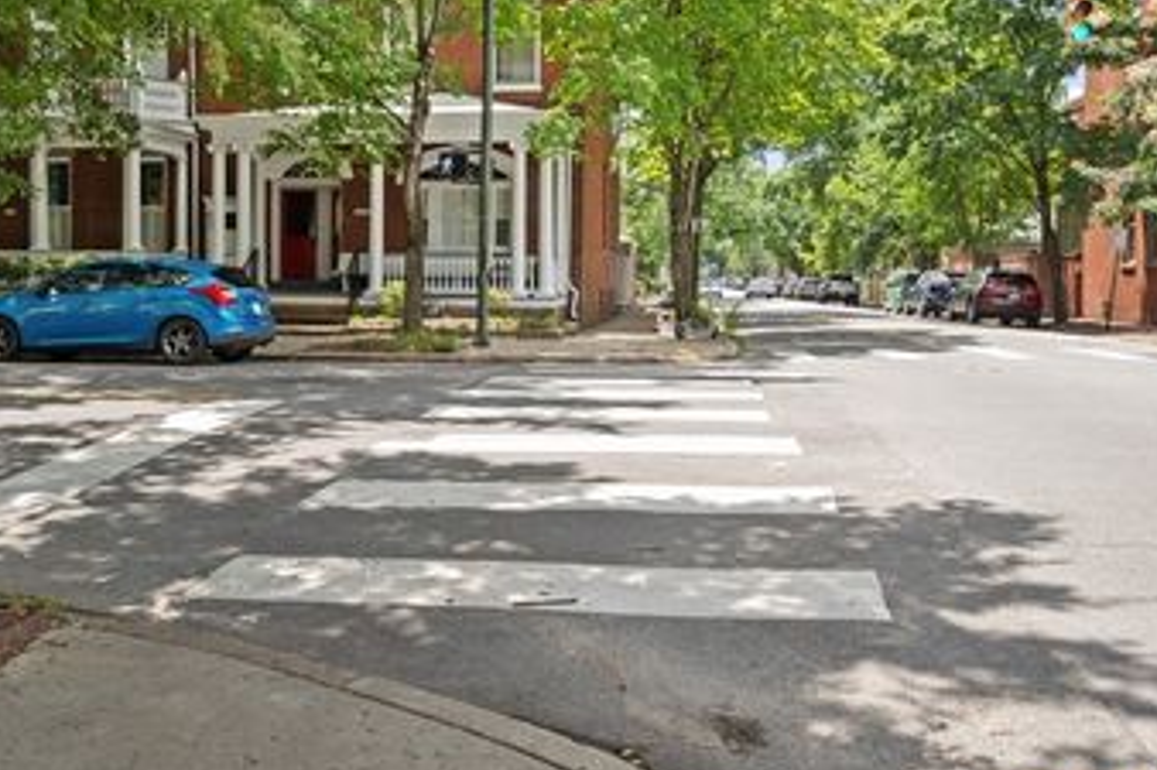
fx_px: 1092
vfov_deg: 38.6
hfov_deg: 55.6
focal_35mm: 34
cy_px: 289
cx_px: 496
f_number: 11
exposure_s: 1/20
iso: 160
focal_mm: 23
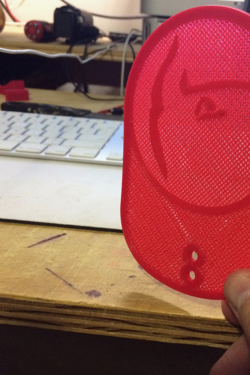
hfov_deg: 31.9
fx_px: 427
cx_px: 195
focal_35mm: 41
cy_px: 185
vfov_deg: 47.4
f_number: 2.2
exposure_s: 1/17
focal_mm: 4.15
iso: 250
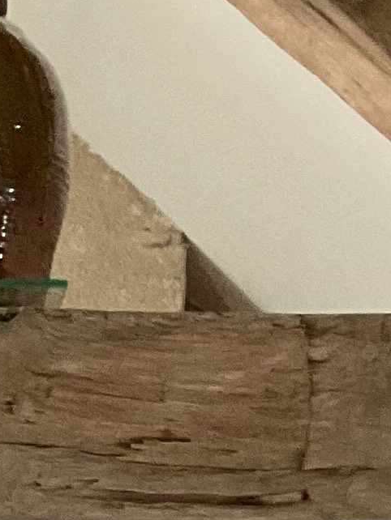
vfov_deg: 9.6
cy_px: 1241
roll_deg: -1.2
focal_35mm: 182
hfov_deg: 7.7
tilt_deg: -7.4
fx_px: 2739
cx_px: -445
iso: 200
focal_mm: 3
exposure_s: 1/60
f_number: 1.8
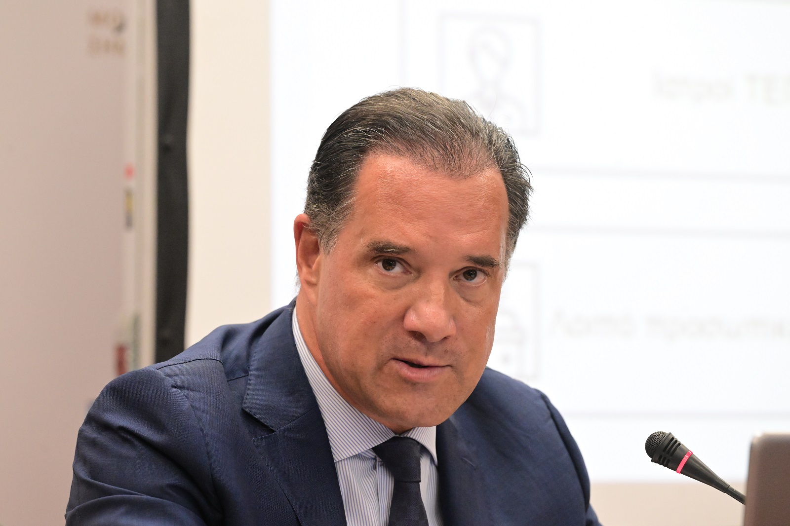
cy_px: 263
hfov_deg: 10.3
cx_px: 395
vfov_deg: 6.9
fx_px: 4388
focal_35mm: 200
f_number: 6.3
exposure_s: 1/320
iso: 8000
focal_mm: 200
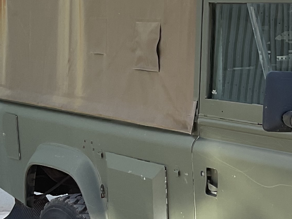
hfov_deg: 17.5
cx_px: 397
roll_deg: +2.5
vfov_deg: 14.1
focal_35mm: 104
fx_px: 877
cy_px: 204
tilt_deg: -9.6
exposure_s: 1/728
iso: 16
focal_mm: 3
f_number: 1.8
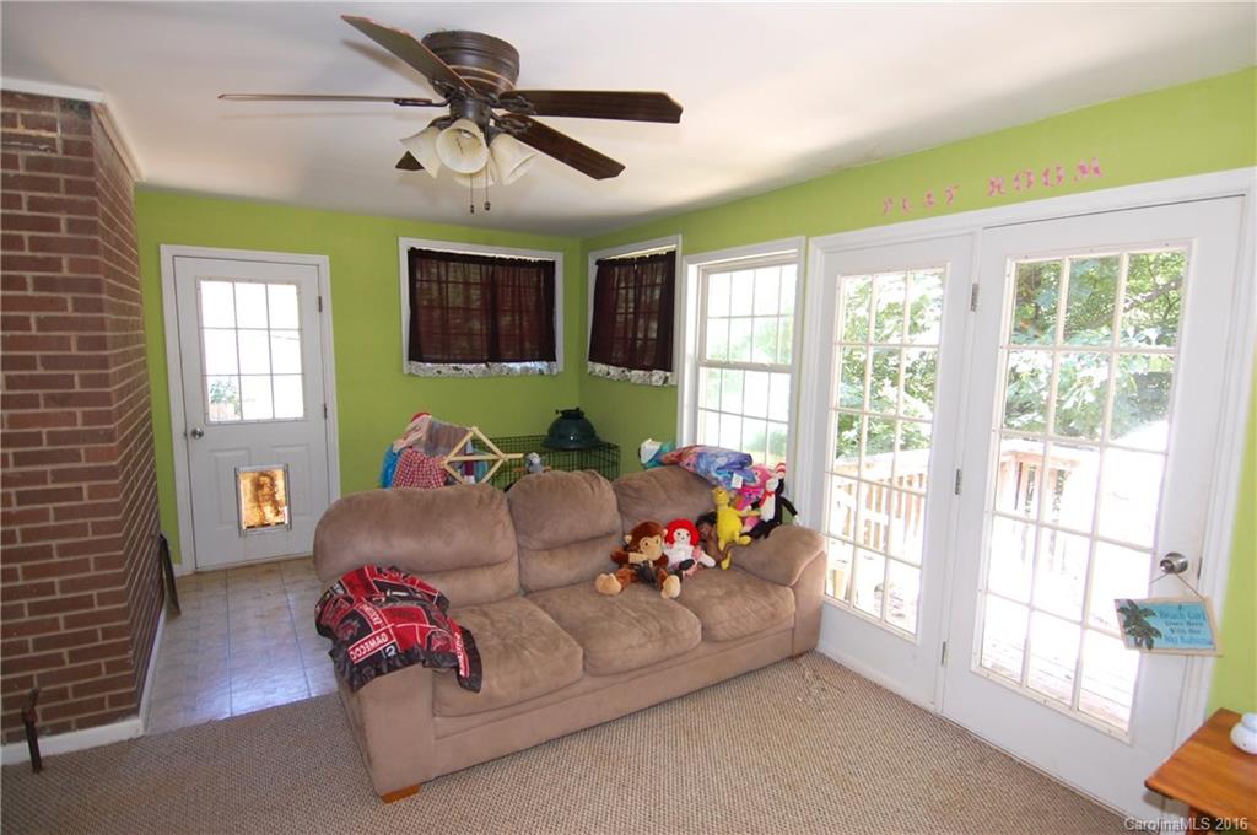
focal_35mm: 18
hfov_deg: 90.1
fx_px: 628
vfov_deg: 67.2
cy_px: 418
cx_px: 628
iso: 400
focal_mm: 12
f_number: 4
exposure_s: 1/60
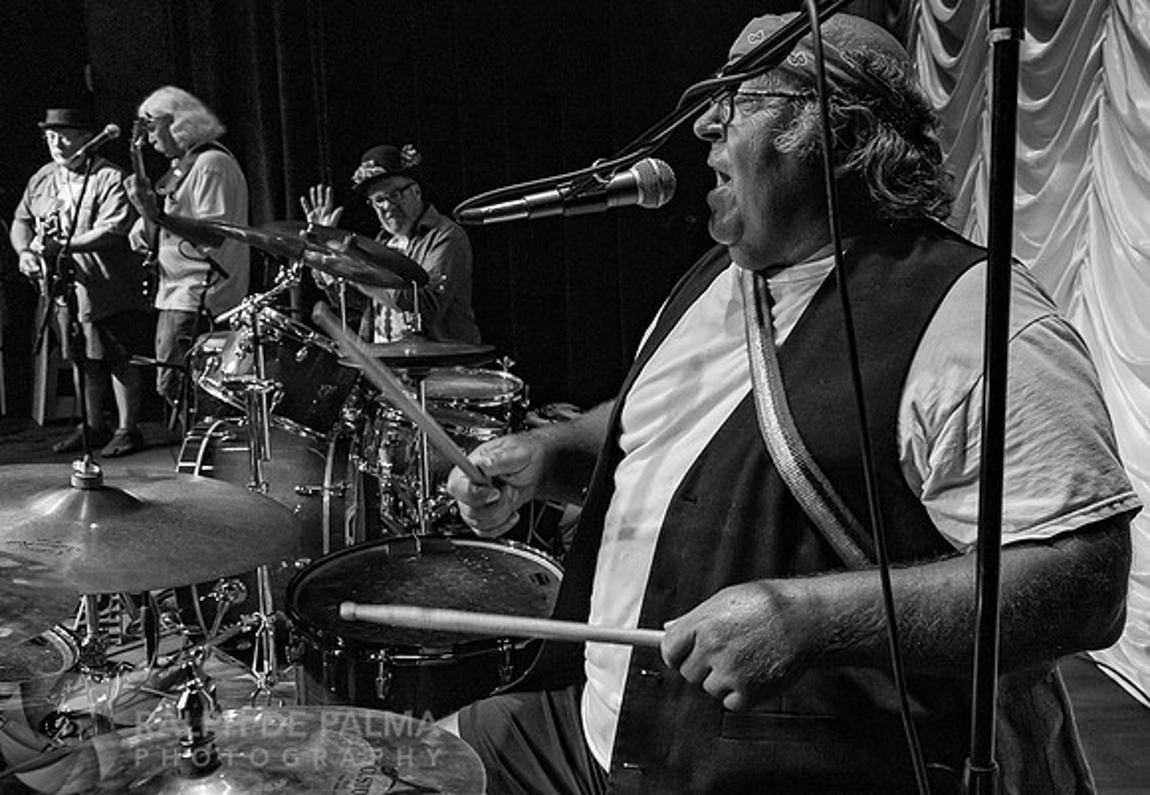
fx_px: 1193
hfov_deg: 50.8
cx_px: 735
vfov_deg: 36.9
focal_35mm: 37
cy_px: 410
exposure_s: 1/160
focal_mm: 24
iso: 1600
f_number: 7.1
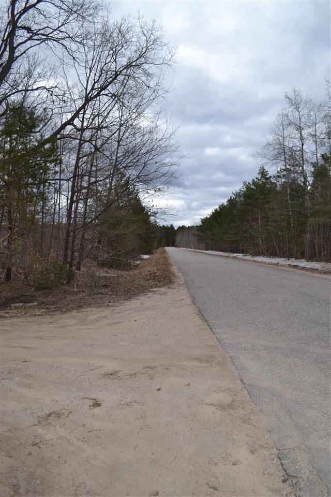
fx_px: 372
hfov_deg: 47.9
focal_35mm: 27
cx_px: 166
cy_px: 248
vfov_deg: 67.4
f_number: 4.5
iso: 100
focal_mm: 18
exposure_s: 1/200
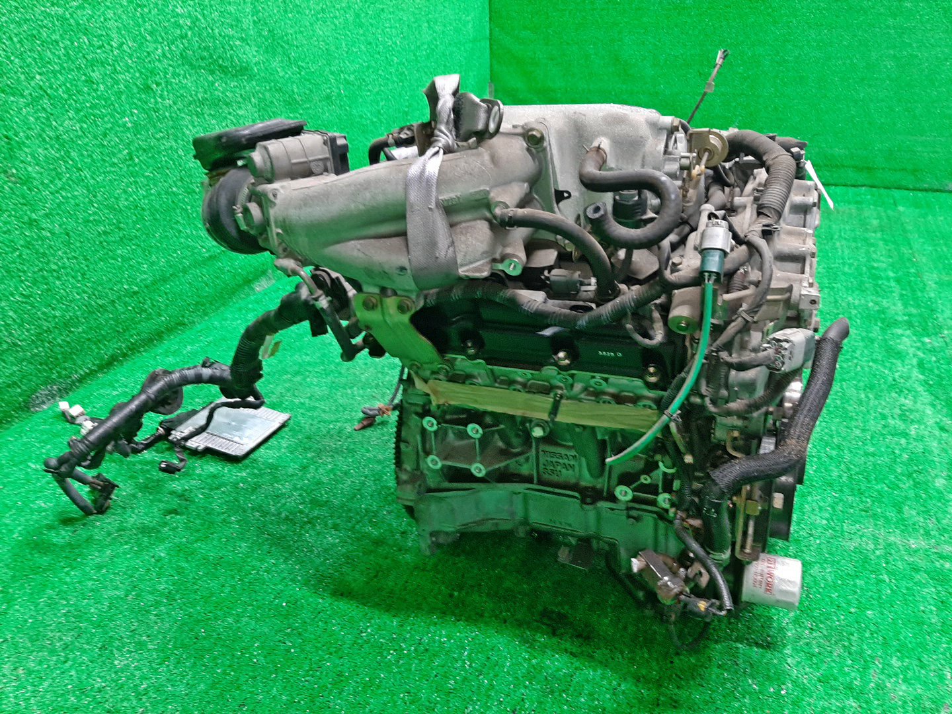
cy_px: 357
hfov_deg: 67.3
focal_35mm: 26
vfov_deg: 53.1
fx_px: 715
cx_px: 476
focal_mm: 3.93
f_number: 1.7
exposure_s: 1/33
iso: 185
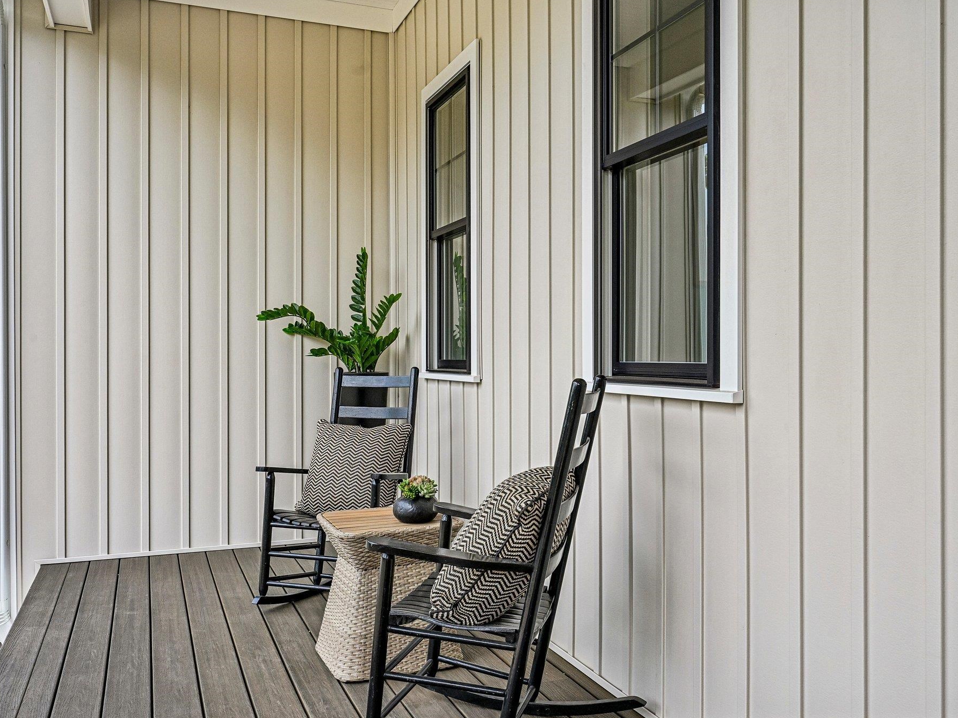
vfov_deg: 44.2
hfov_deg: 56.6
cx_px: 545
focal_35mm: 32
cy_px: 356
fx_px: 886
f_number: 8
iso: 400
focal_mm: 29
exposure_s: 1/500
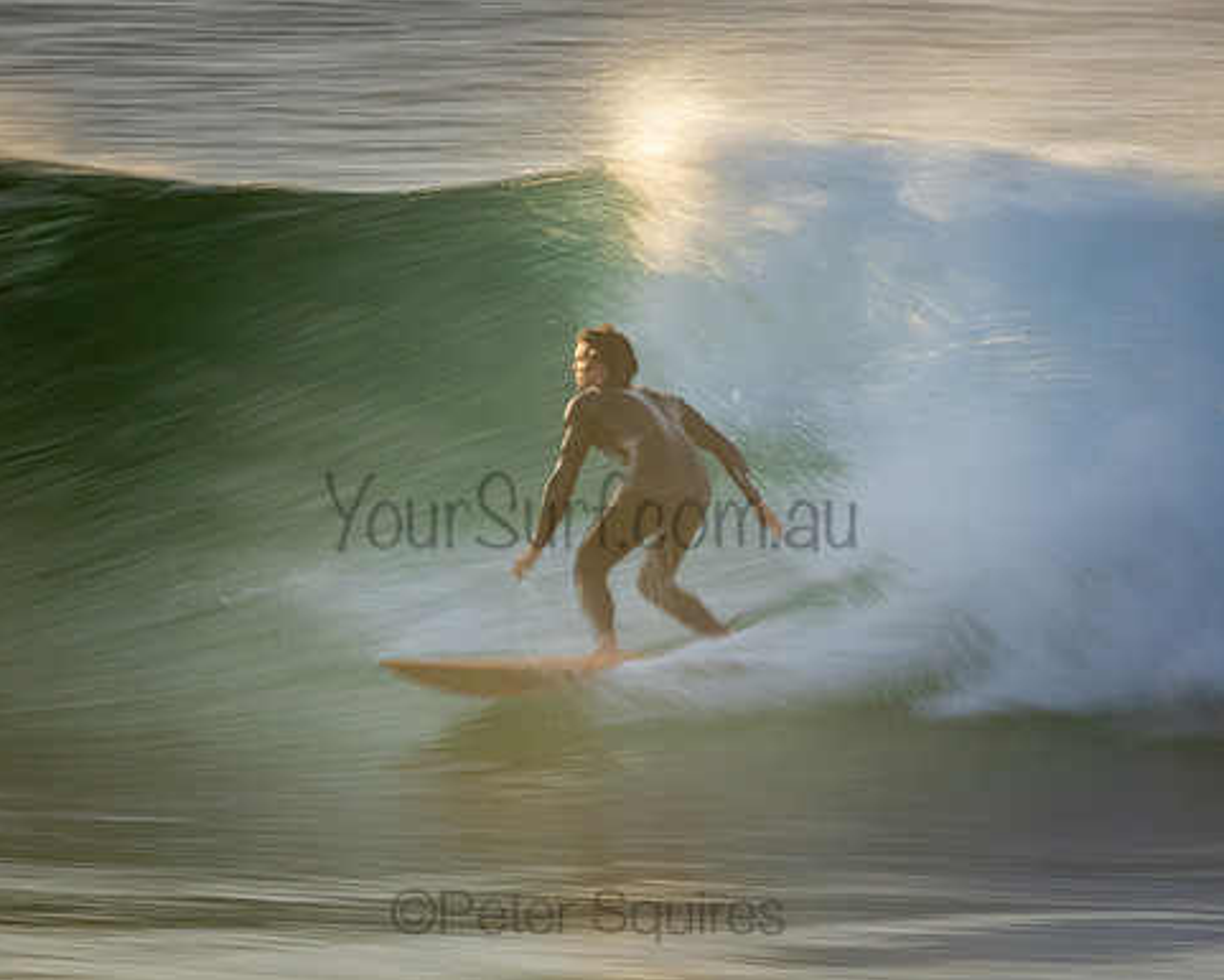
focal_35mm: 849
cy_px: 490
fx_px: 30762
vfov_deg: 1.8
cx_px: 588
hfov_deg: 2.3
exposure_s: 1/20
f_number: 25
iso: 100
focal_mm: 500
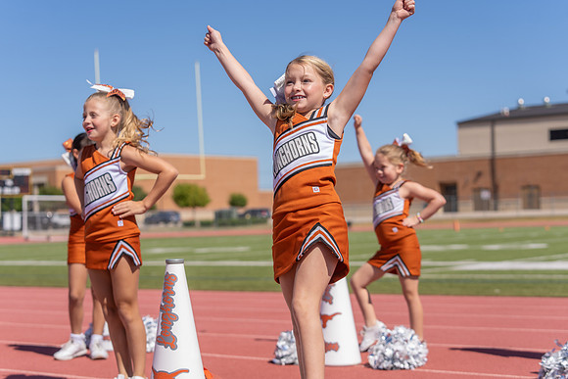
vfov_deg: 19.5
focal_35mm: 70
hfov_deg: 28.8
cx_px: 284
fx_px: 1105
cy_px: 190
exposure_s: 1/1000
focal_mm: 70
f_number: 4
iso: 100
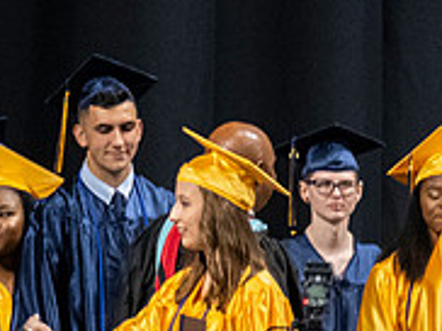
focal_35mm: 1205
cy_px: 442
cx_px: 185
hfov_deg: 1.6
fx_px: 15366
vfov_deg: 1.2
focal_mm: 190
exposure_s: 1/200
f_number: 4
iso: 2000
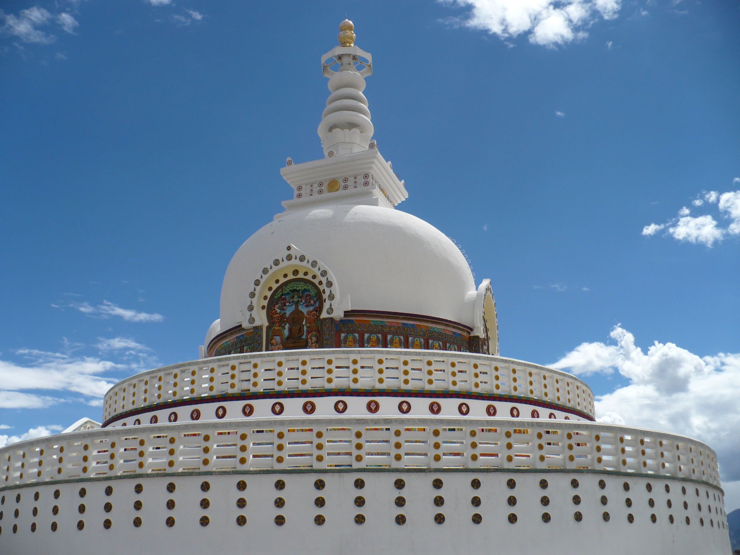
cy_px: 278
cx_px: 370
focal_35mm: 37
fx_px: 791
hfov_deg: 50.1
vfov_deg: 38.7
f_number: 8
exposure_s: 1/320
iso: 100
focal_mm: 6.1
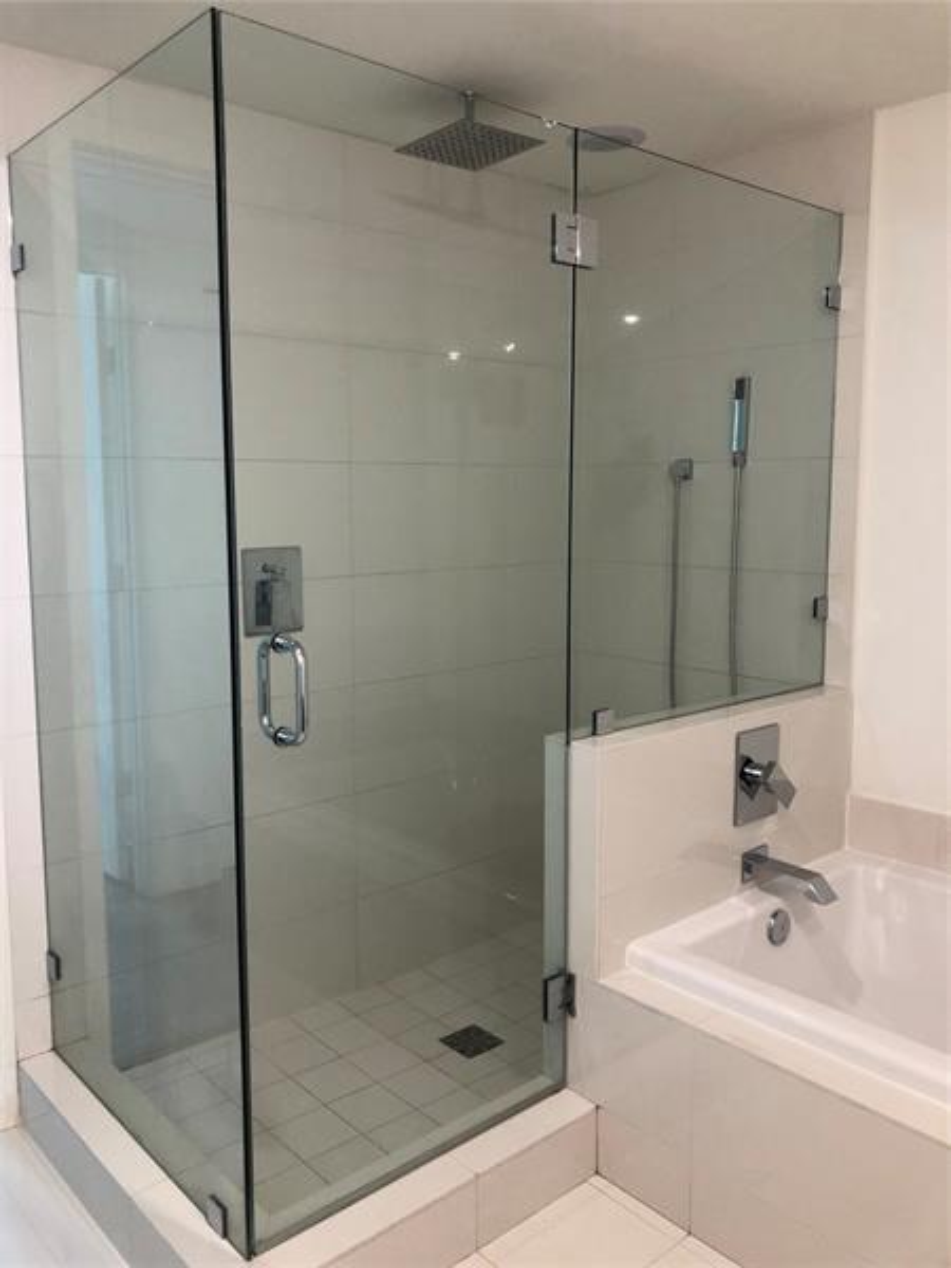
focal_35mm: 28
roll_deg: -0.1
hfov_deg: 49.7
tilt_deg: -6.3
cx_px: 476
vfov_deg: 63.4
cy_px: 634
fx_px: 1026
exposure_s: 1/20
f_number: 1.8
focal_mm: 3.99
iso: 40
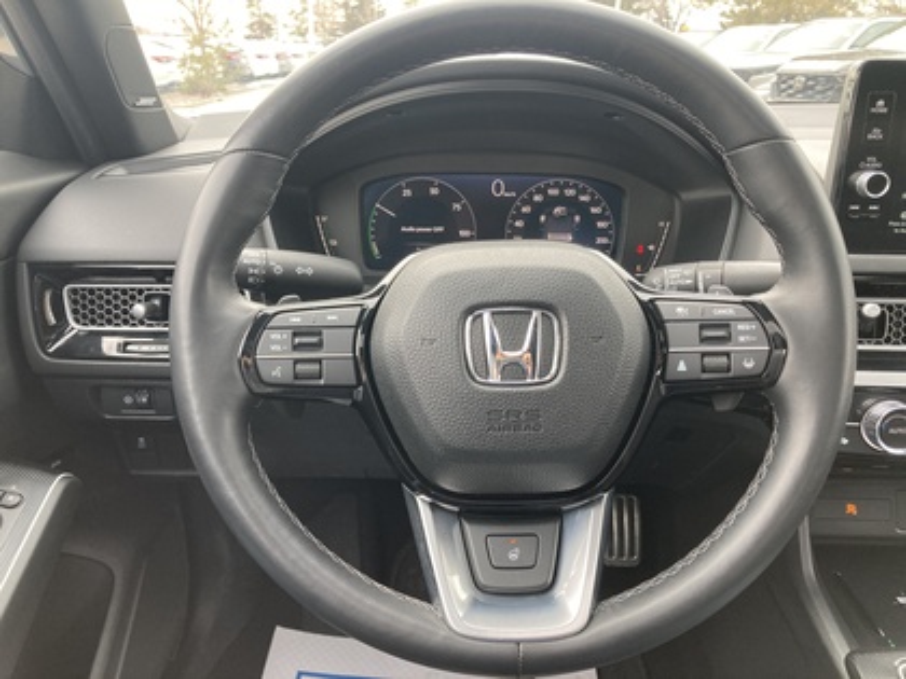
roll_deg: -2.2
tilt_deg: -21.4
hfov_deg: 63.4
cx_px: 453
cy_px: 340
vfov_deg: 49.7
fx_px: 733
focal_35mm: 28
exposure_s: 1/121
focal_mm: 3.99
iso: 64
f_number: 1.8
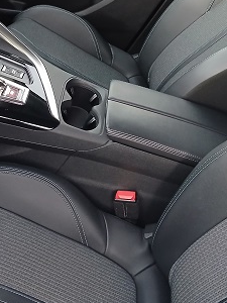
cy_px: 87
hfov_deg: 27.0
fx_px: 472
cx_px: 100
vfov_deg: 35.0
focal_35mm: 54
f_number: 1.8
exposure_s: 1/20
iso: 800
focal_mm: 3.98
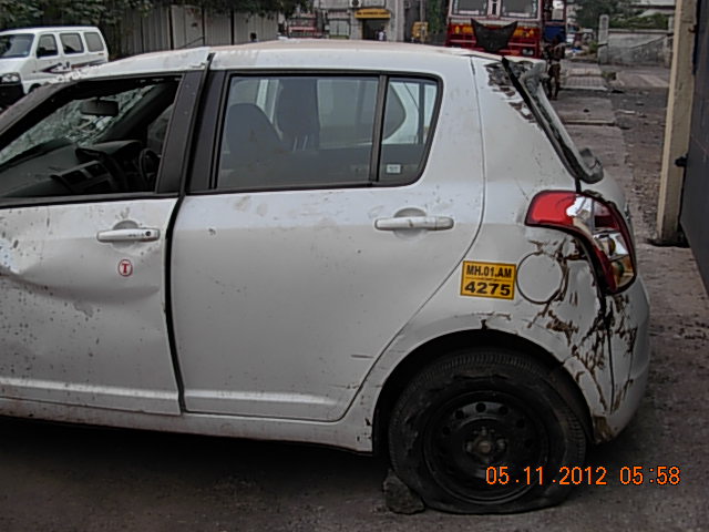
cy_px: 266
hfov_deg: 49.0
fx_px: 778
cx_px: 354
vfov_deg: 37.7
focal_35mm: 38
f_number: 2.9
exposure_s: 1/24.6
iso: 79
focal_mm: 6.3
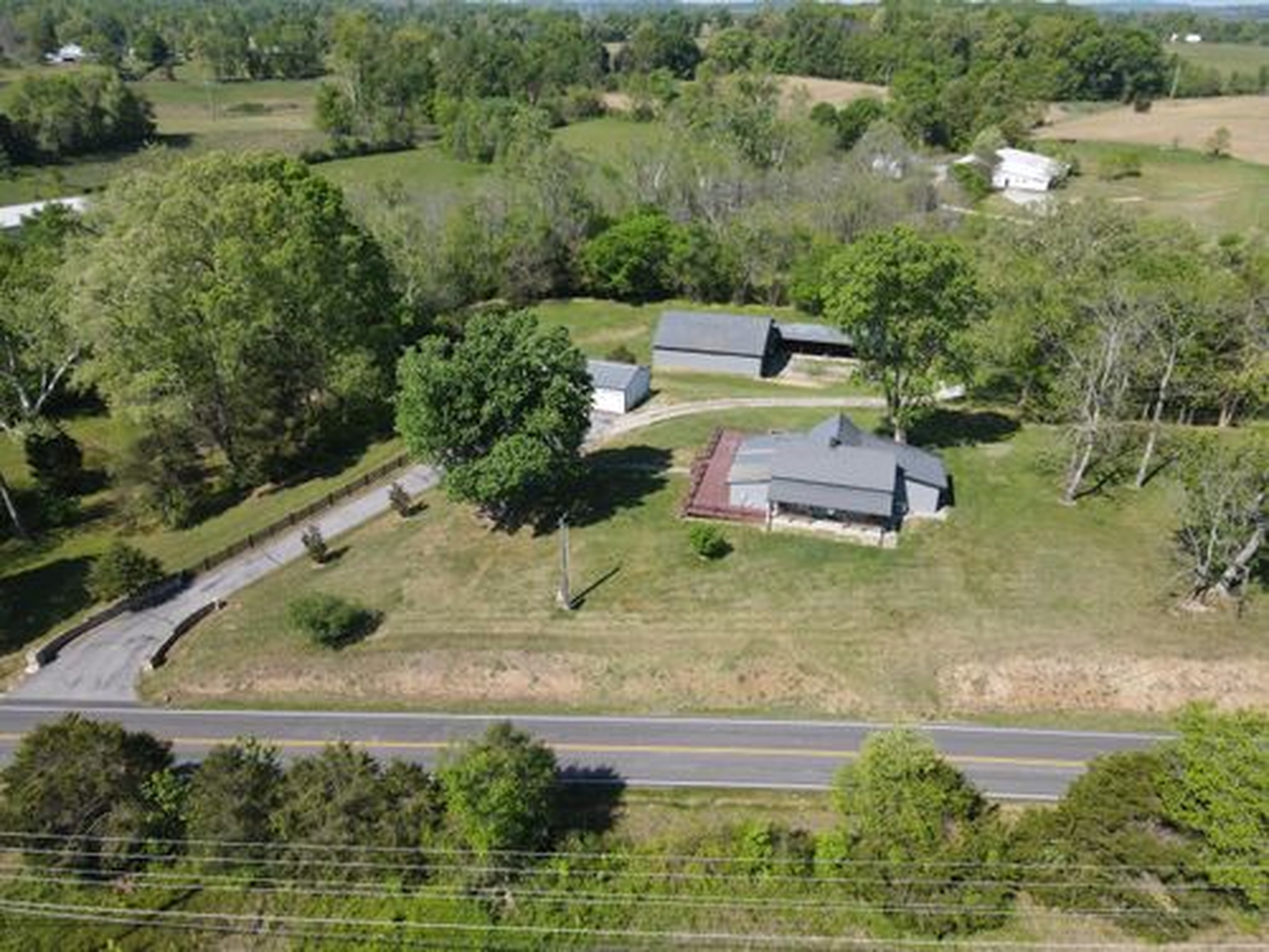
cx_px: 634
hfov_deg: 71.6
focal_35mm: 24
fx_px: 880
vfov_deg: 56.8
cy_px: 476
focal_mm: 4.5
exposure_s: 1/500
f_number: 2.8
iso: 100
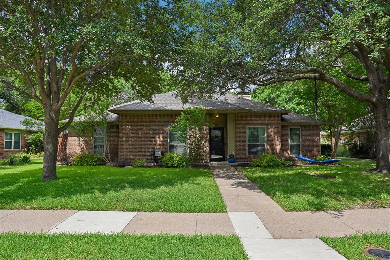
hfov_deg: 81.2
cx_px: 195
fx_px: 227
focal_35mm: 21
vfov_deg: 59.5
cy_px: 130
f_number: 8
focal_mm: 21
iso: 400
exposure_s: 1/500
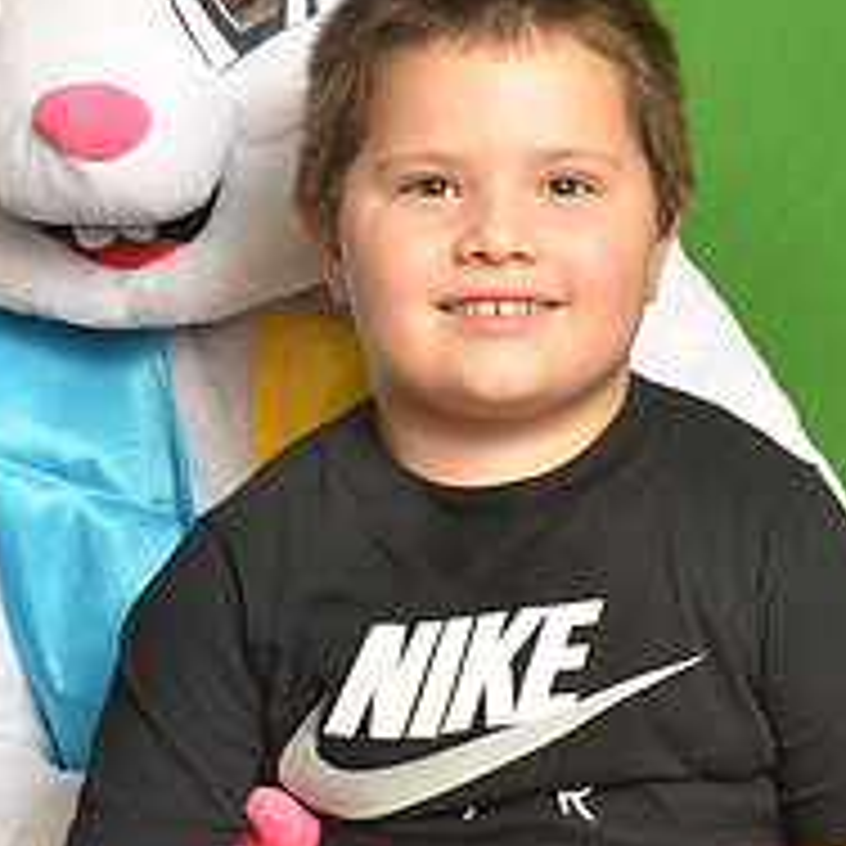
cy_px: 171
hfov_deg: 11.7
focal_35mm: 149
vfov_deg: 11.7
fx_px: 4120
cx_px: 472
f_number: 6.3
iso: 200
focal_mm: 38
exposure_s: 1/60
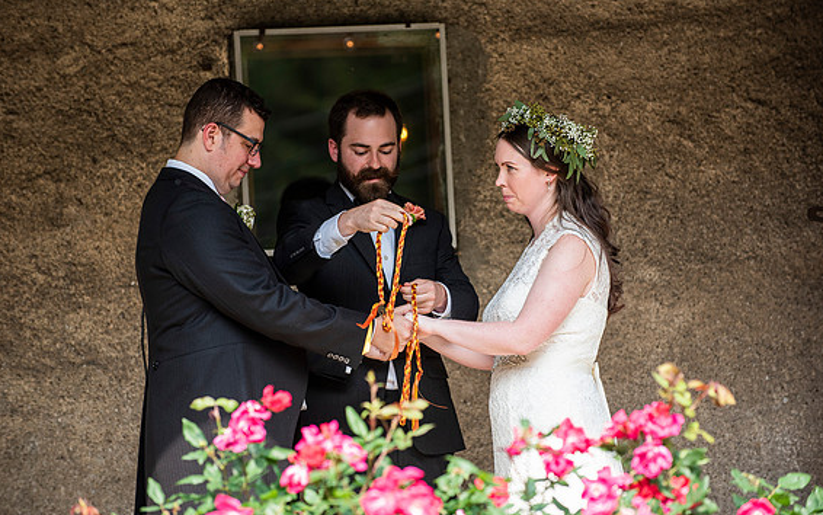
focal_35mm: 188
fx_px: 4218
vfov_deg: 7.0
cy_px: 252
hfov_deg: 11.1
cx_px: 417
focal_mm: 180
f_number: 3.5
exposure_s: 1/800
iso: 400
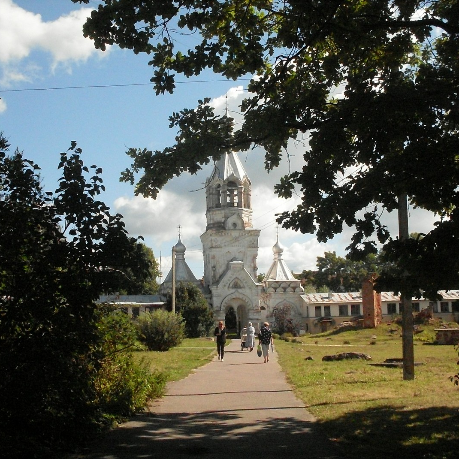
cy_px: 230
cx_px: 240
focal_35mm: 45
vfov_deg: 37.6
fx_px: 675
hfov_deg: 37.5
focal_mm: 6.3
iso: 400
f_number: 8.4
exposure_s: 1/1000
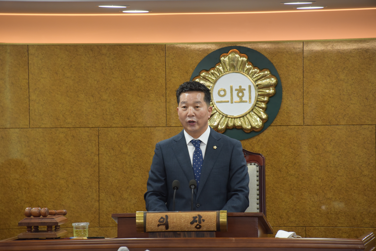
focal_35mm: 300
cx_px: 188
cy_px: 126
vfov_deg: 4.6
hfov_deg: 6.9
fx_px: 3134
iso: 2200
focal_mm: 300
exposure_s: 1/160
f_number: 8
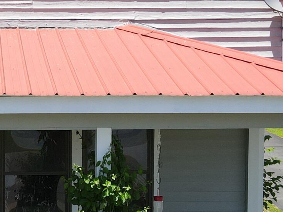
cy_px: 72
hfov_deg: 19.6
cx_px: 14
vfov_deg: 15.1
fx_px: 801
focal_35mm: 98
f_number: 2.8
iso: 100
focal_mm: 4.5
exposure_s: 1/500
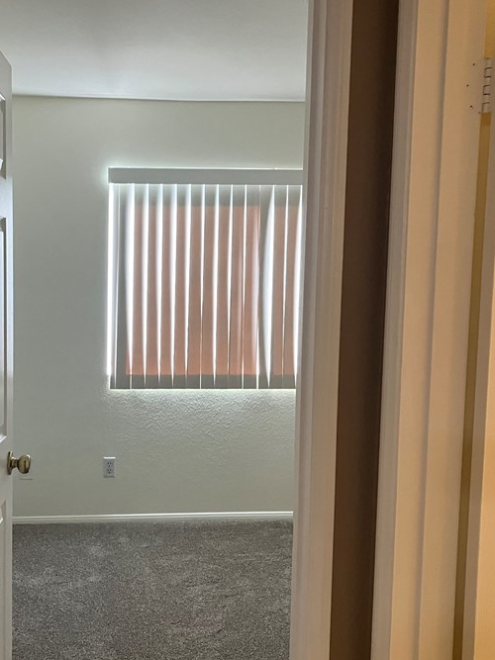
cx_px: 116
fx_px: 820
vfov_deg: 43.8
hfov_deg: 32.9
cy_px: 348
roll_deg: -1.6
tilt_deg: -3.7
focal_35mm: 43
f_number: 1.8
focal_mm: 3.99
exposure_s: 1/60
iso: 100
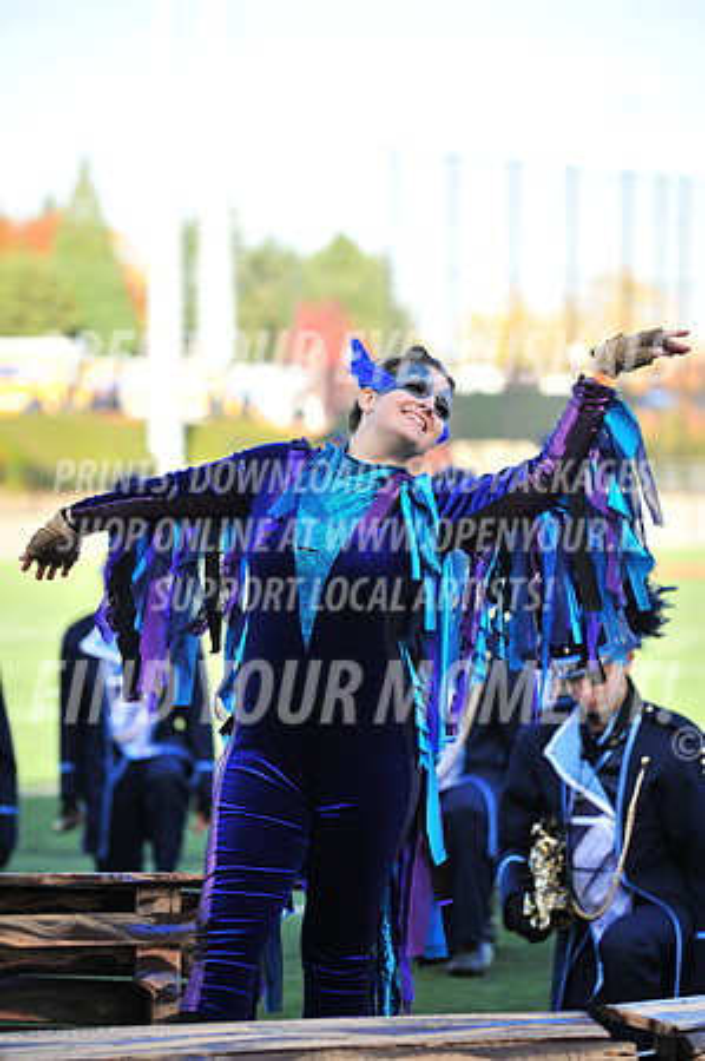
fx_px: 4711
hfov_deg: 8.6
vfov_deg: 12.9
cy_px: 530
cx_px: 352
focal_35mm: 160
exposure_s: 1/1600
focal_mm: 160
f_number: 4
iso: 1000
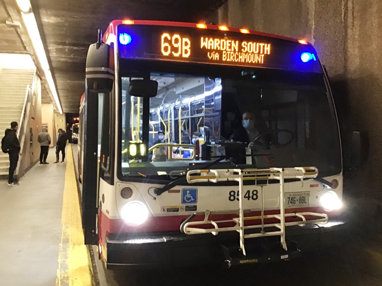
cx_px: 191
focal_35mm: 31
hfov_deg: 58.4
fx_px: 342
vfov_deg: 45.4
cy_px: 143
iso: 250
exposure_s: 1/15
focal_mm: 3.3
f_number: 2.4
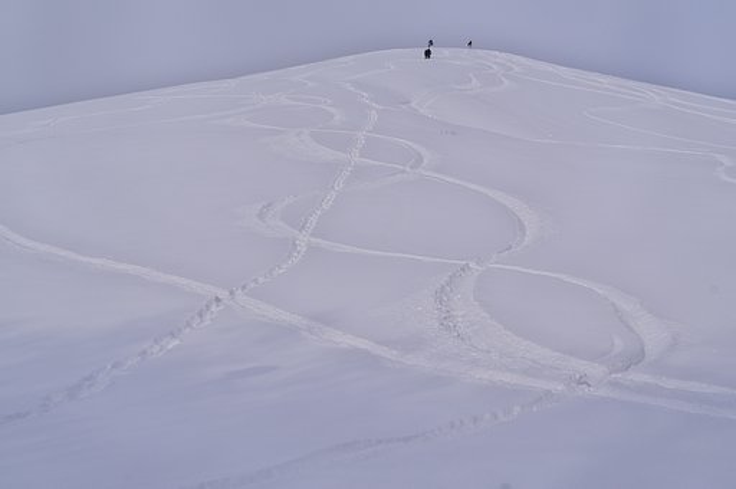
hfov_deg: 36.9
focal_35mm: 54
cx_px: 368
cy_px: 244
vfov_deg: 25.0
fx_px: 1103
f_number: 9
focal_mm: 36
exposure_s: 1/500
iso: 200
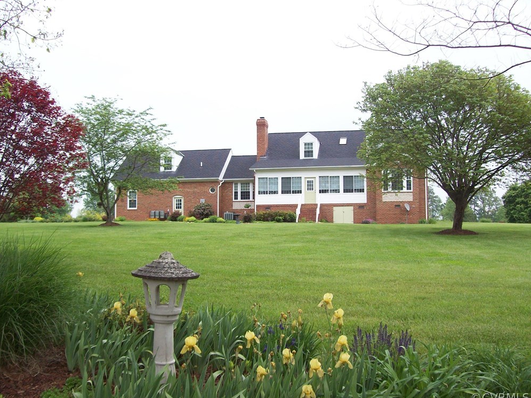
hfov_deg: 50.1
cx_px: 260
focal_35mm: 37
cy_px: 202
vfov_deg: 38.7
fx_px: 568
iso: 80
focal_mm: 6
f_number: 2.7
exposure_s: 1/502
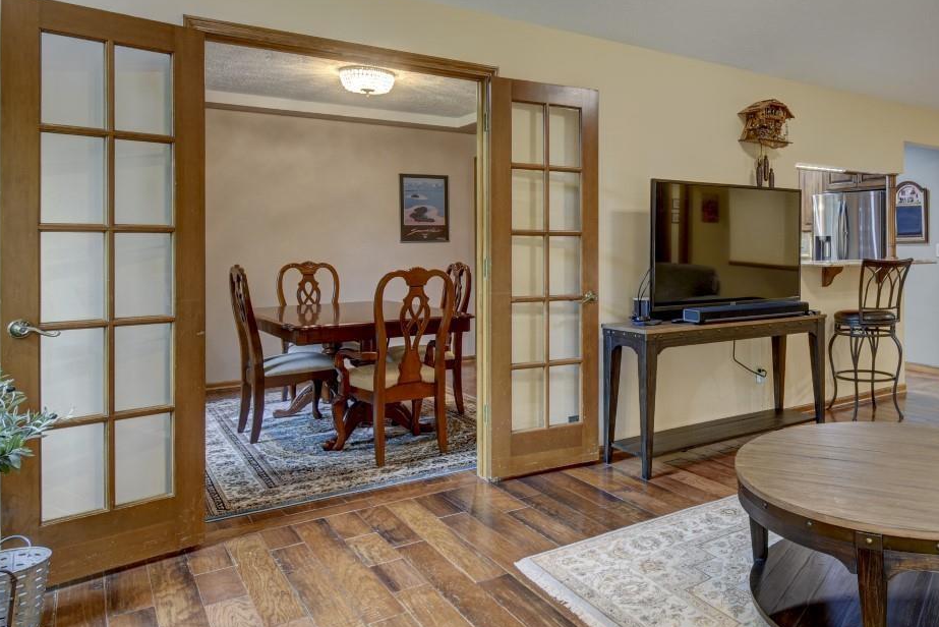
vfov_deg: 49.1
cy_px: 238
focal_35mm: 26
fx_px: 678
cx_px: 671
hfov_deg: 66.2
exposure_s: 1/1.67
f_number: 8
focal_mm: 10
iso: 400
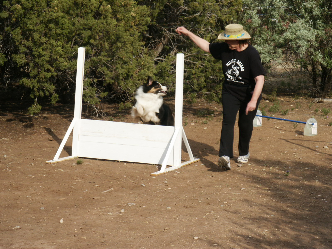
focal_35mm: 103
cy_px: 124
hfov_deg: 19.1
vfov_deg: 14.4
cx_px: 166
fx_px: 988
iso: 64
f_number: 8
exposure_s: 1/90
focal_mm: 20.96
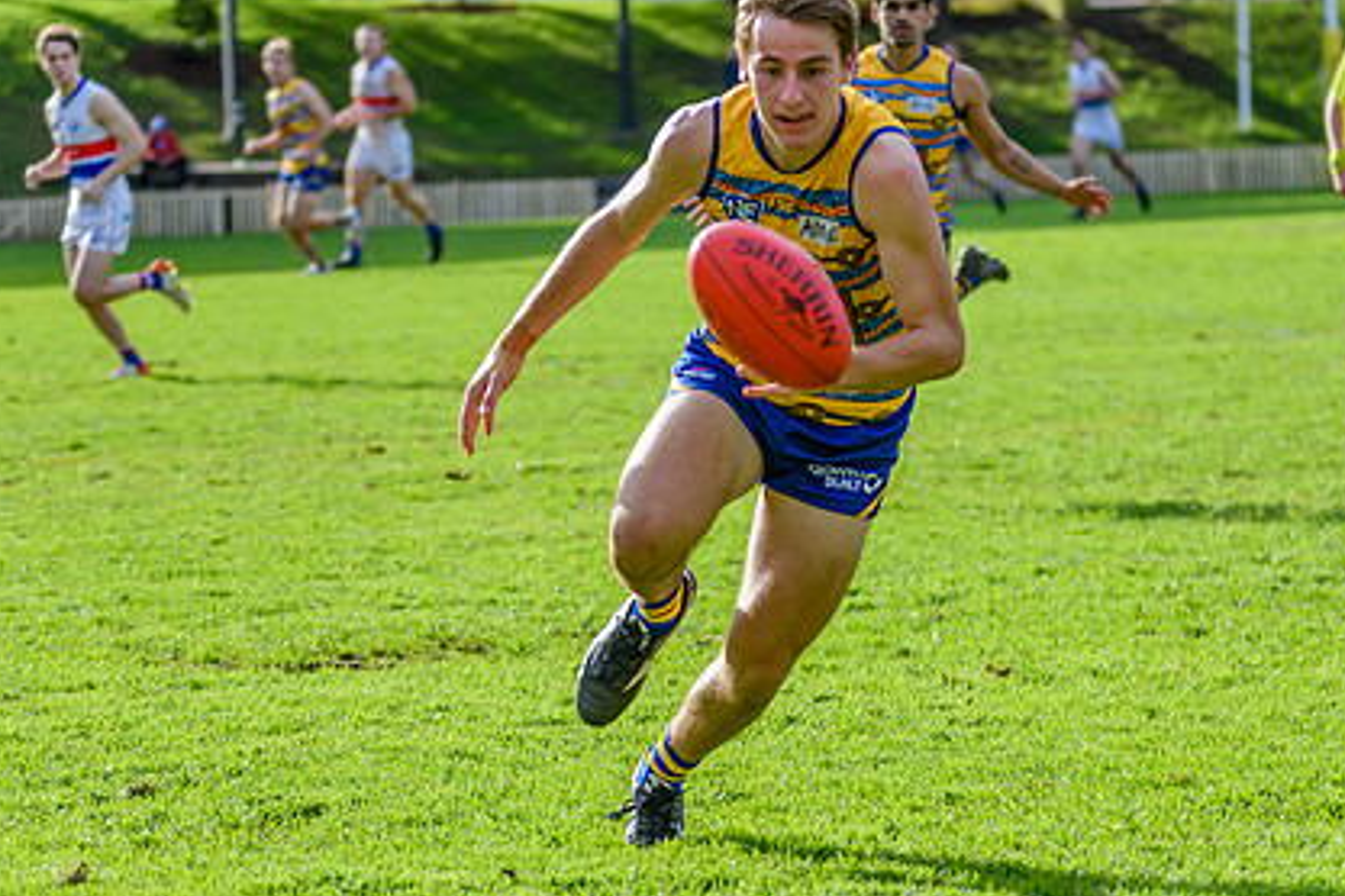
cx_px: 787
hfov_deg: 8.9
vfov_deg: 6.0
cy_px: 424
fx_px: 8592
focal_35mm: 230
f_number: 5.6
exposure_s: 1/1600
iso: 800
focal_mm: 150
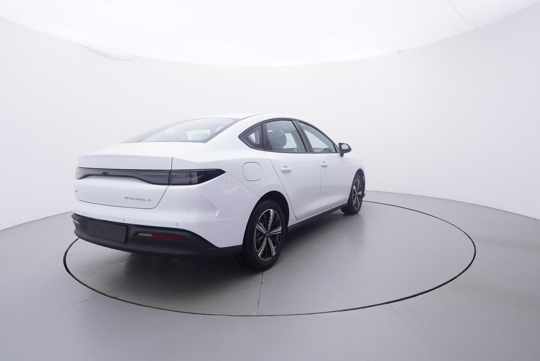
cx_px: 270
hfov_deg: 77.3
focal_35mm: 22
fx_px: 338
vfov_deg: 56.2
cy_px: 180
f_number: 5
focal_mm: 15
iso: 200
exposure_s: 1/80
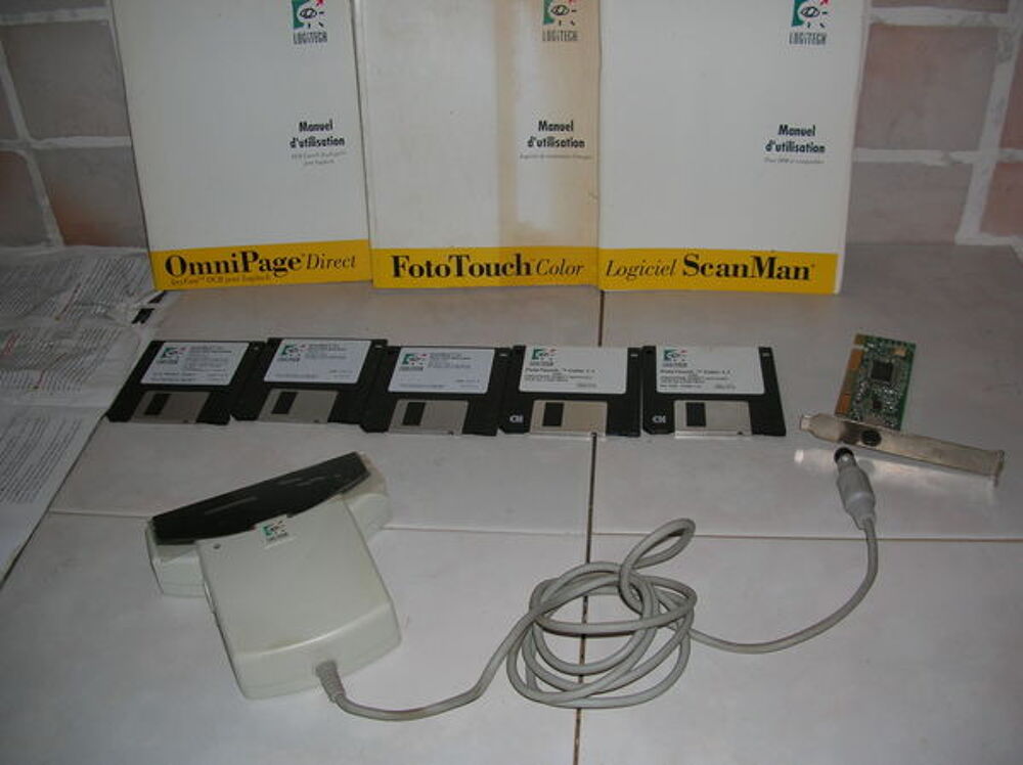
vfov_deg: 40.6
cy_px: 382
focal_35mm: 35
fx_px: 1033
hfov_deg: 52.7
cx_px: 512
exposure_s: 1/60.1
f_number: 2.8
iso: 50
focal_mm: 5.8
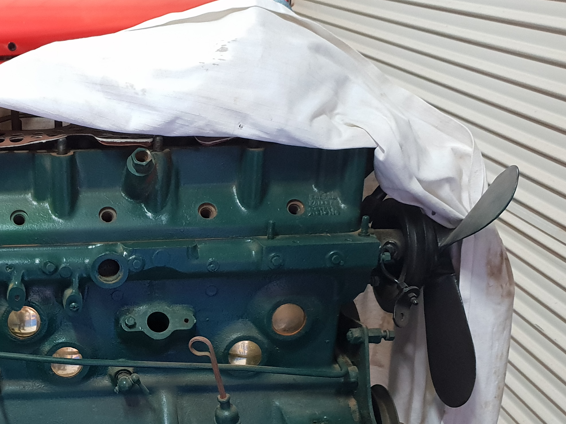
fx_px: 866
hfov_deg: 34.5
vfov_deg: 26.8
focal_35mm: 53
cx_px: 78
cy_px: 363
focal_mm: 4.3
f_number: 1.5
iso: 320
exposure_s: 1/33
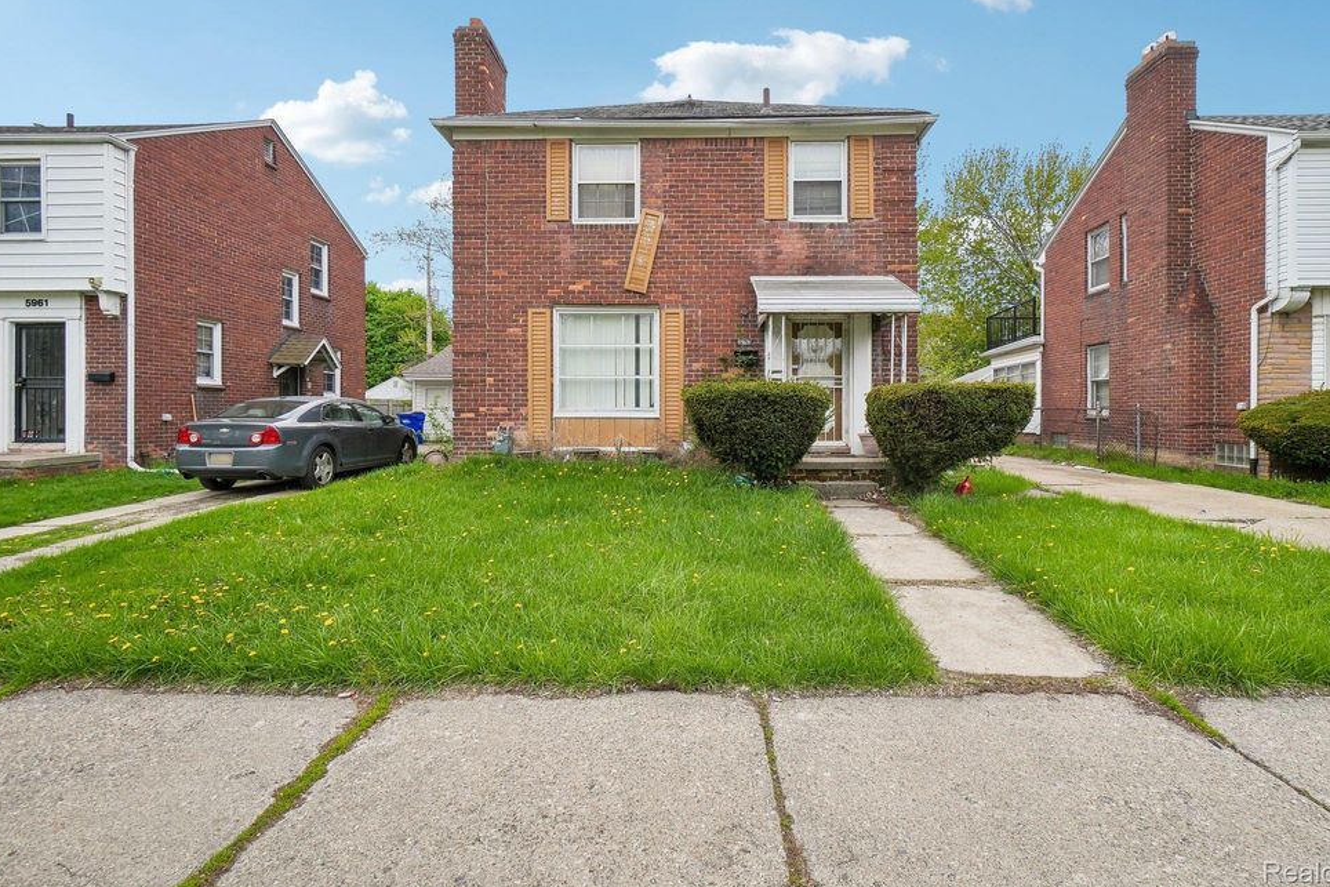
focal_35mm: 18
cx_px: 693
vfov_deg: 68.8
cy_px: 421
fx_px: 648
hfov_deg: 91.5
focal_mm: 11
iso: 100
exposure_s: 1/125
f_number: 8
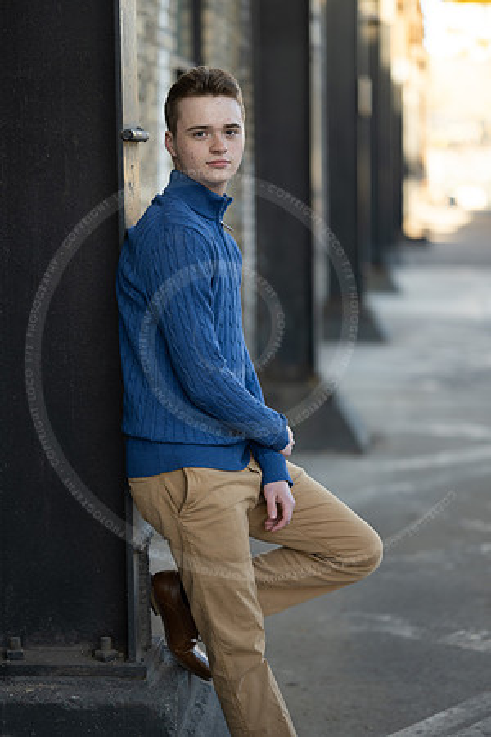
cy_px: 368
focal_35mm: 85
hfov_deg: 16.1
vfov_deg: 23.9
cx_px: 246
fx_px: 1739
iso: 100
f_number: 1.8
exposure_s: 1/250
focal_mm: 85
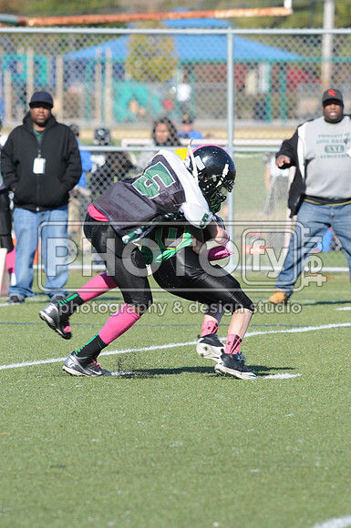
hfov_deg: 3.0
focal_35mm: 450
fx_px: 6600
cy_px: 264
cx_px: 176
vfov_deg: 4.6
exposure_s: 1/500
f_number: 7.1
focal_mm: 300
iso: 200
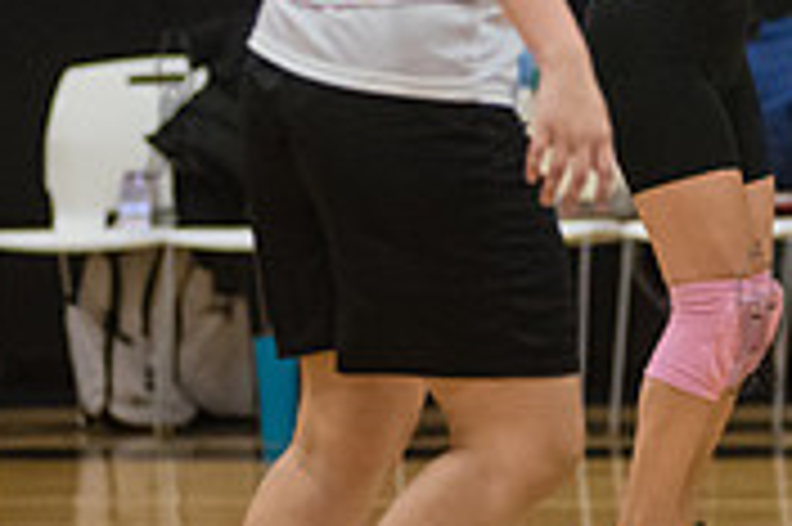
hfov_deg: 4.6
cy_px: -119
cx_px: 752
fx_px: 9803
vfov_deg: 3.1
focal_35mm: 446
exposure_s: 1/400
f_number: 3.2
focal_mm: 135
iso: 5000
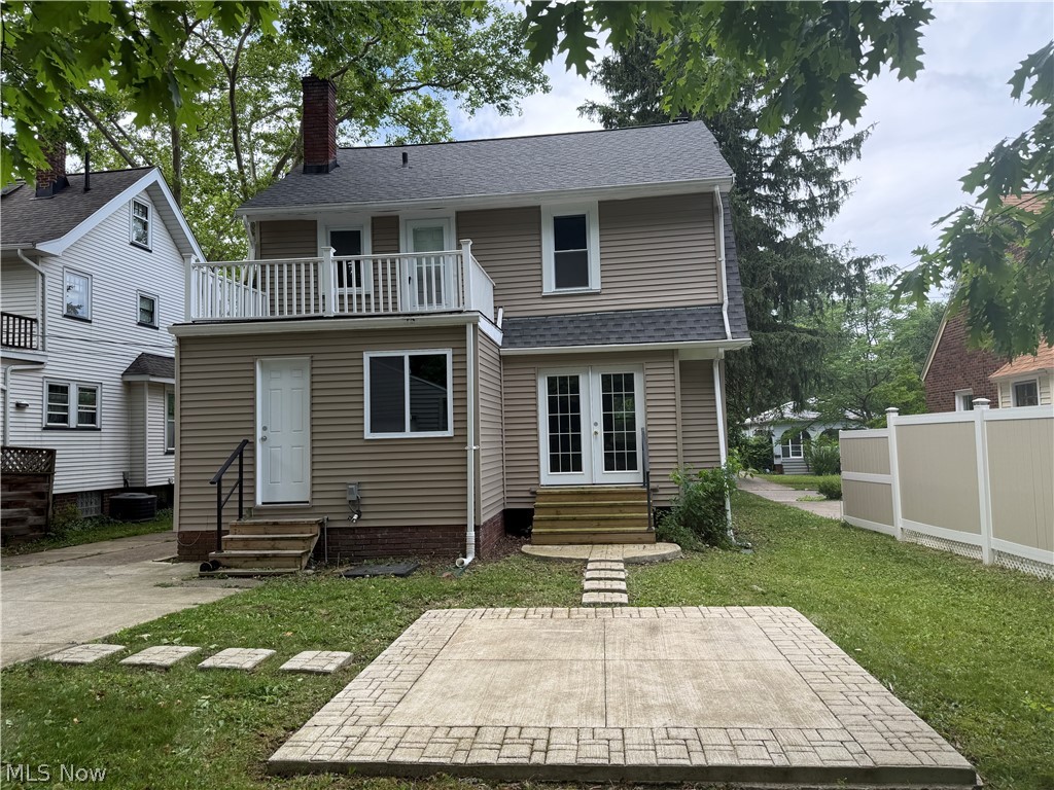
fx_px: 731
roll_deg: +2.8
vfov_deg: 56.8
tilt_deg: +2.6
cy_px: 395
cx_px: 527
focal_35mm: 24
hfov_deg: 71.6
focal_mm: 6.76
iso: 80
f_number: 1.78
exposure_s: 1/992
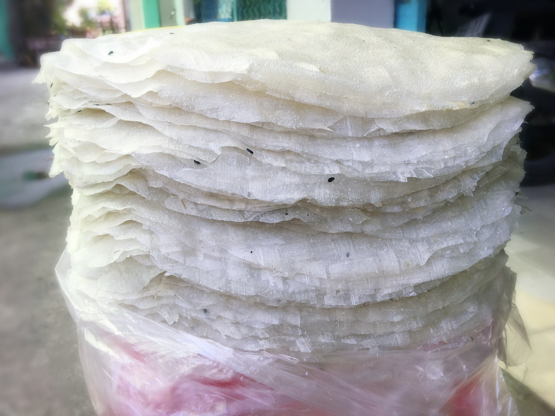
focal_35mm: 29
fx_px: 465
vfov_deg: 48.2
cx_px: 278
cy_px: 208
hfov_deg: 61.7
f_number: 2.2
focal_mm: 4.15
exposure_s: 1/100
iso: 32
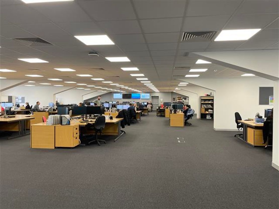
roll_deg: -0.2
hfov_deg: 67.3
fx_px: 210
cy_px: 104
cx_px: 140
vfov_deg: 53.1
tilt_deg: -1.4
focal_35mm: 26
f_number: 1.6
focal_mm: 4.2
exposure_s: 1/100
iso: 125
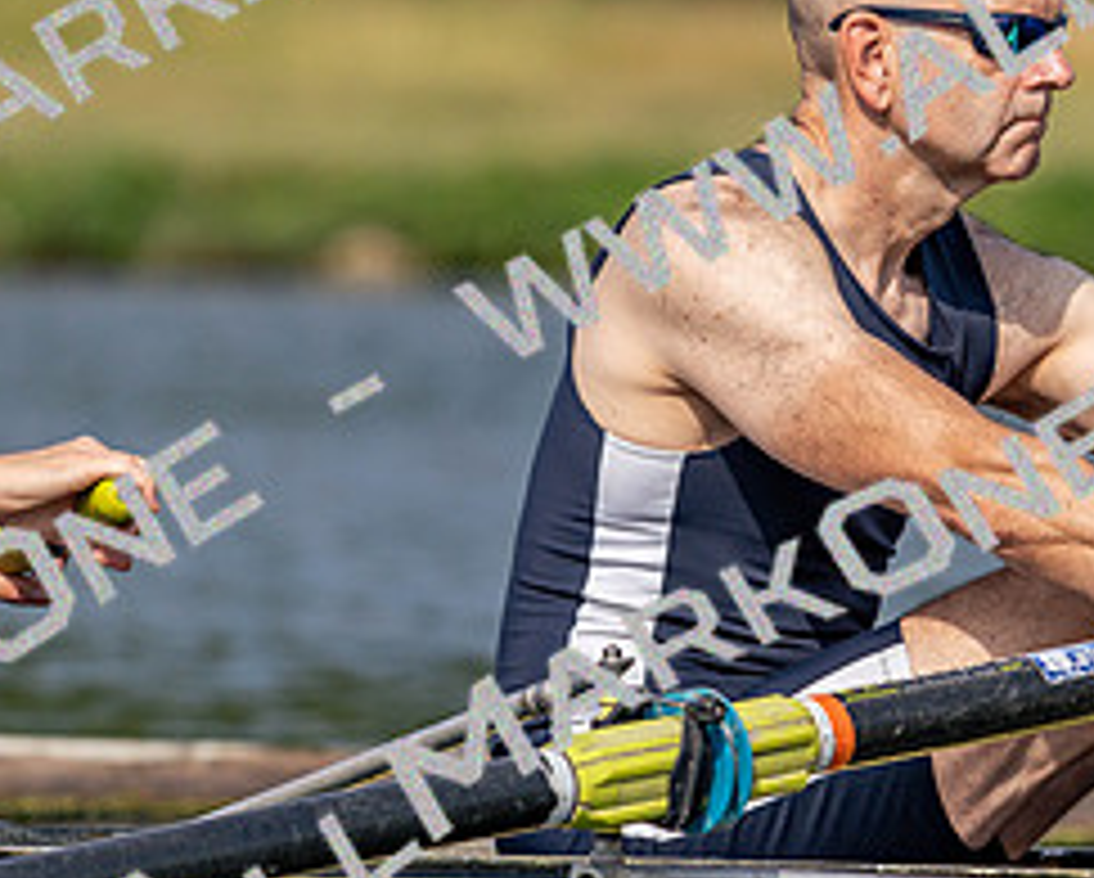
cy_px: 371
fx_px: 25188
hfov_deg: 2.5
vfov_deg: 2.0
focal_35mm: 777
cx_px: 1013
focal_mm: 347
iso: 200
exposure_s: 1/1600
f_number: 6.3
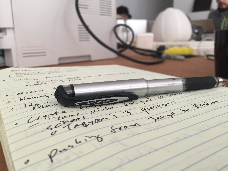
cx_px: 114
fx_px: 191
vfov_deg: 48.2
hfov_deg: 61.7
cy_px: 86
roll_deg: +0.9
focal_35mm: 29
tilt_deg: -13.1
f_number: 2.2
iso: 80
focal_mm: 4.15
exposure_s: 1/30
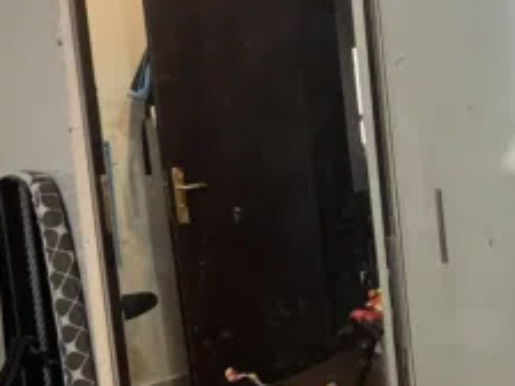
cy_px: 142
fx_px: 595
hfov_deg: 38.3
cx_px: 575
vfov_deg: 35.7
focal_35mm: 40
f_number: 2.2
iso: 250
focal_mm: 2.22
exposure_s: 1/100
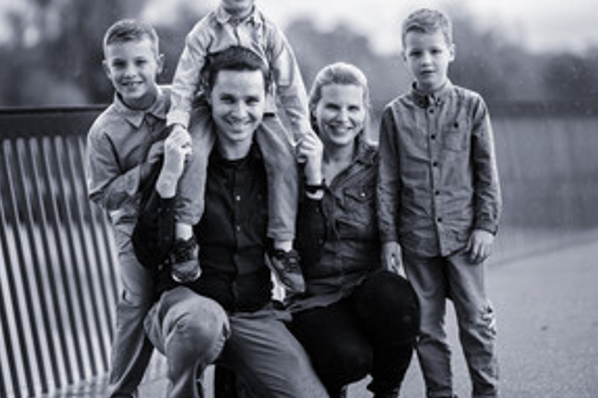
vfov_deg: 9.3
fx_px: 2457
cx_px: 294
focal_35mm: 148
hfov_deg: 13.9
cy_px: 130
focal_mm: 85
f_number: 1.4
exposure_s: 1/1600
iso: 100
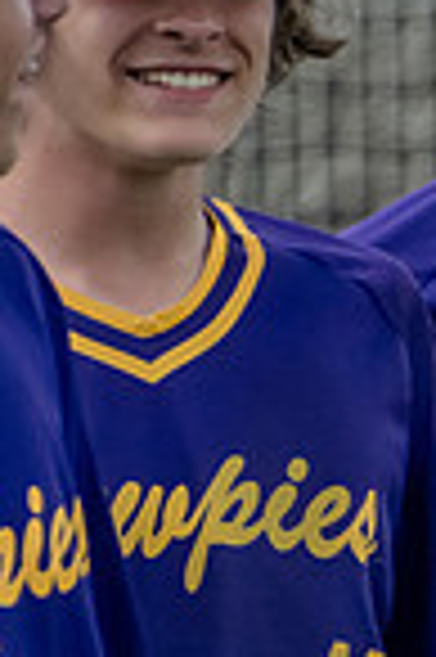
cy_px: 304
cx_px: 719
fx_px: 43536
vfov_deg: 0.9
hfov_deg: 0.6
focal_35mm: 2391
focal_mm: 400
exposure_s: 1/2500
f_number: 6.3
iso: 1600
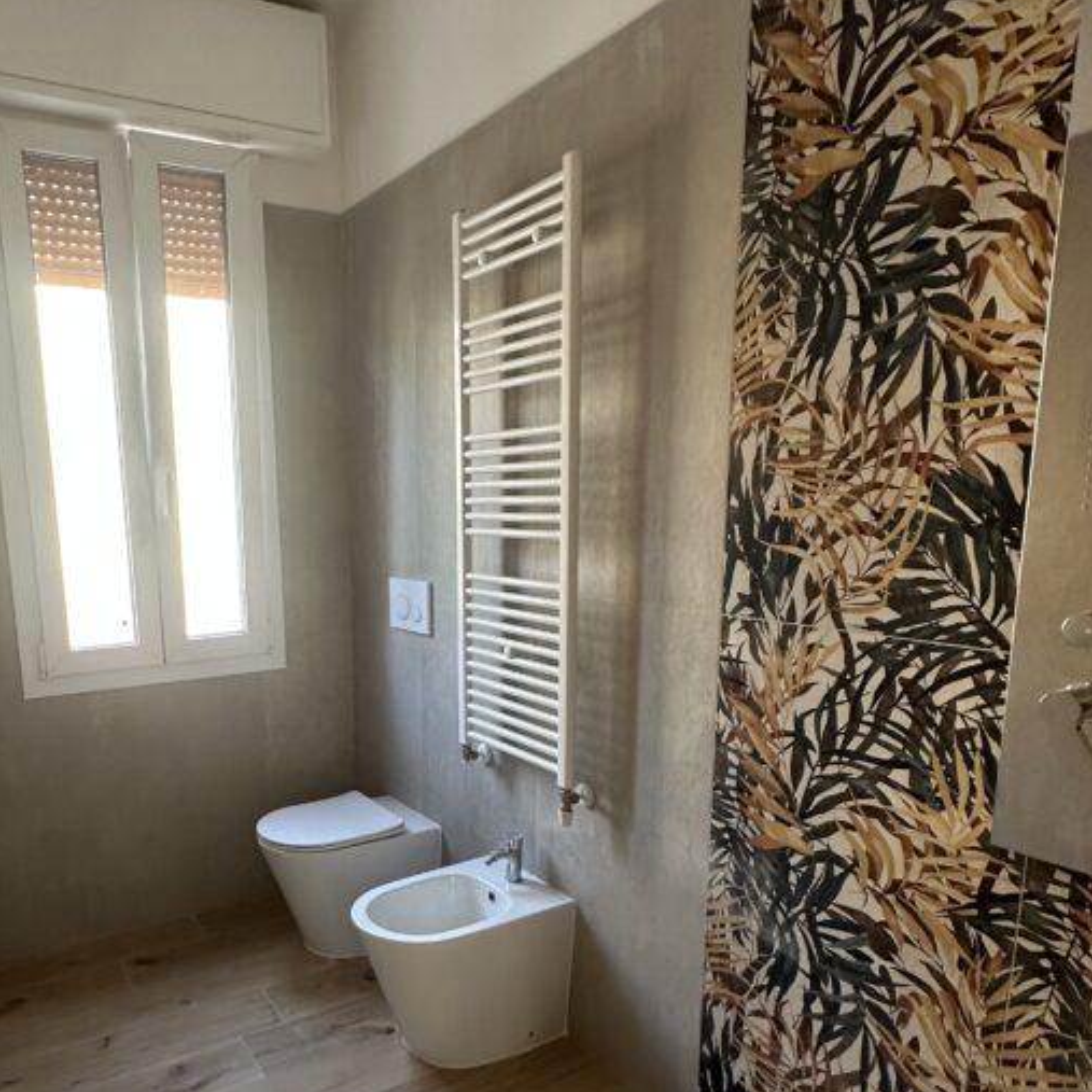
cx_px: 407
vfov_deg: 62.2
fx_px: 892
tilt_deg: -11.7
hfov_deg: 62.0
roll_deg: +0.9
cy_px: 670
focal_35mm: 25
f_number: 2.2
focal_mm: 2.22
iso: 250
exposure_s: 1/99
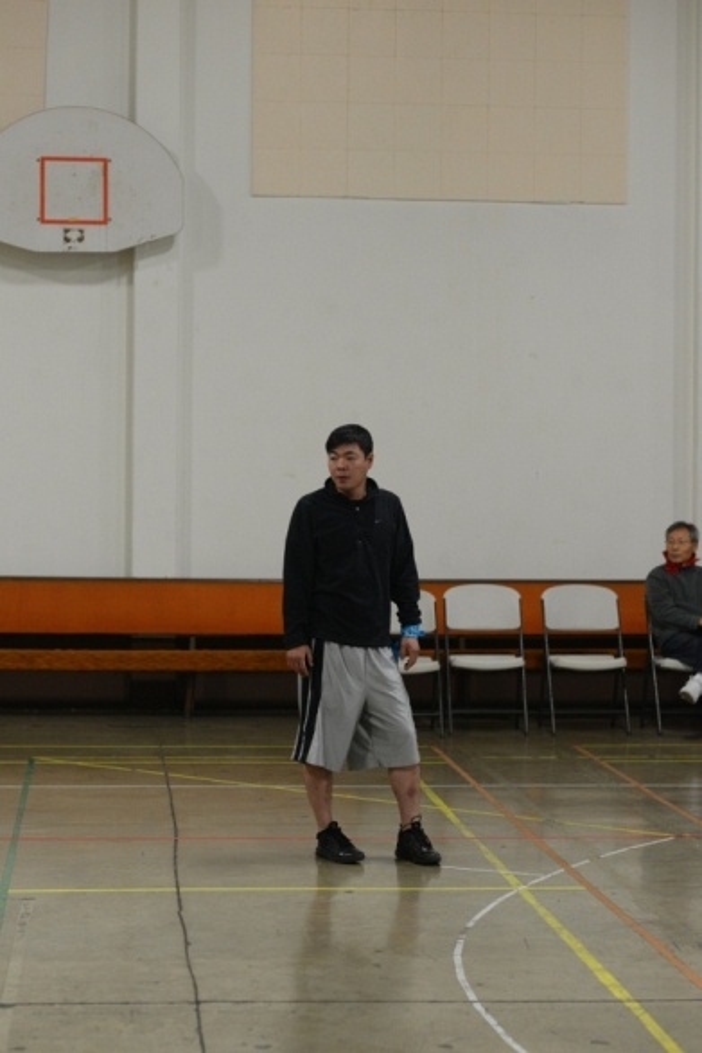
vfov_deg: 23.9
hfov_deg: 16.1
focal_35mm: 85
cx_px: 351
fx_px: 2485
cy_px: 526
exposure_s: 1/125
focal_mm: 85
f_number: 3.5
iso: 1250
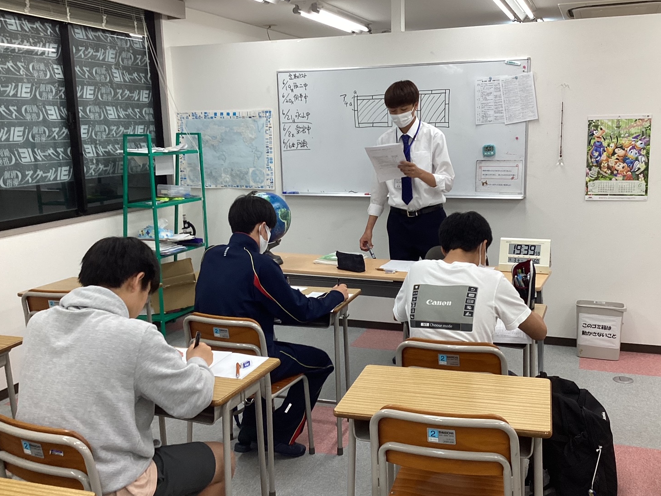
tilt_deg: -11.7
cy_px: 254
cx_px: 349
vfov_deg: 40.7
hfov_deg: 52.6
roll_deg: +1.7
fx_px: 668
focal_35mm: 35
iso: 80
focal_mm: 3.3
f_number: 2.4
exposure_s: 1/100
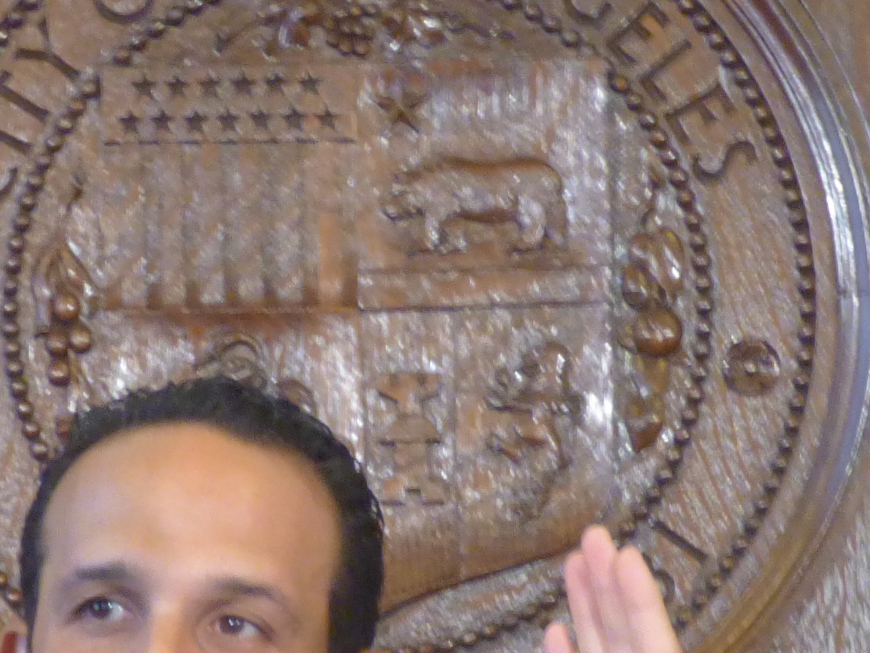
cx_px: 375
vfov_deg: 3.8
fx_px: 9778
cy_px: 602
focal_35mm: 389
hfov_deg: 5.1
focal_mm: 19.62
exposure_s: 1/8
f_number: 5
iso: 400
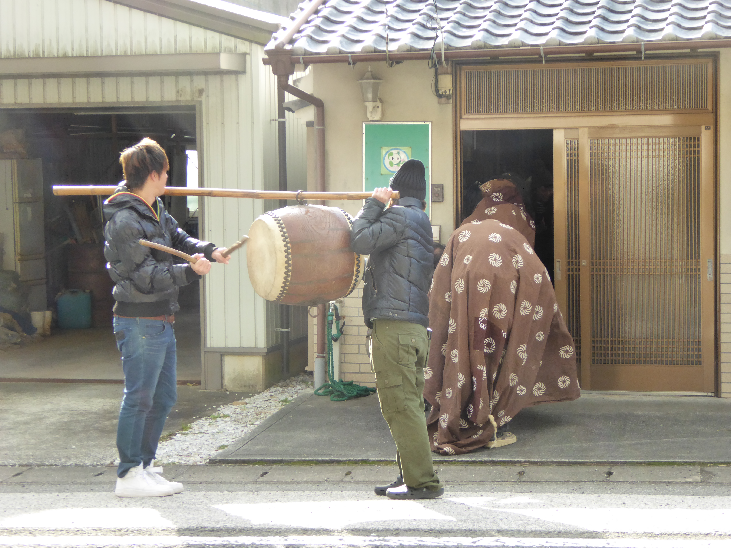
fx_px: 1922
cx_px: 366
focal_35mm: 91
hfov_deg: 21.5
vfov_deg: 16.2
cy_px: 274
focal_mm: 15
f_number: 4.8
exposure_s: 1/160
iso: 320
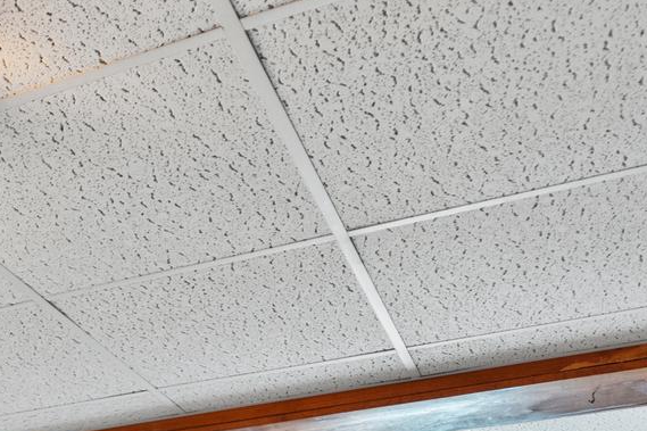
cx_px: 31
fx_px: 970
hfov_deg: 34.2
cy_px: 715
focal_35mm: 54
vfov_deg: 20.1
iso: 250
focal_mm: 10
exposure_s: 1/2
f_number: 7.1
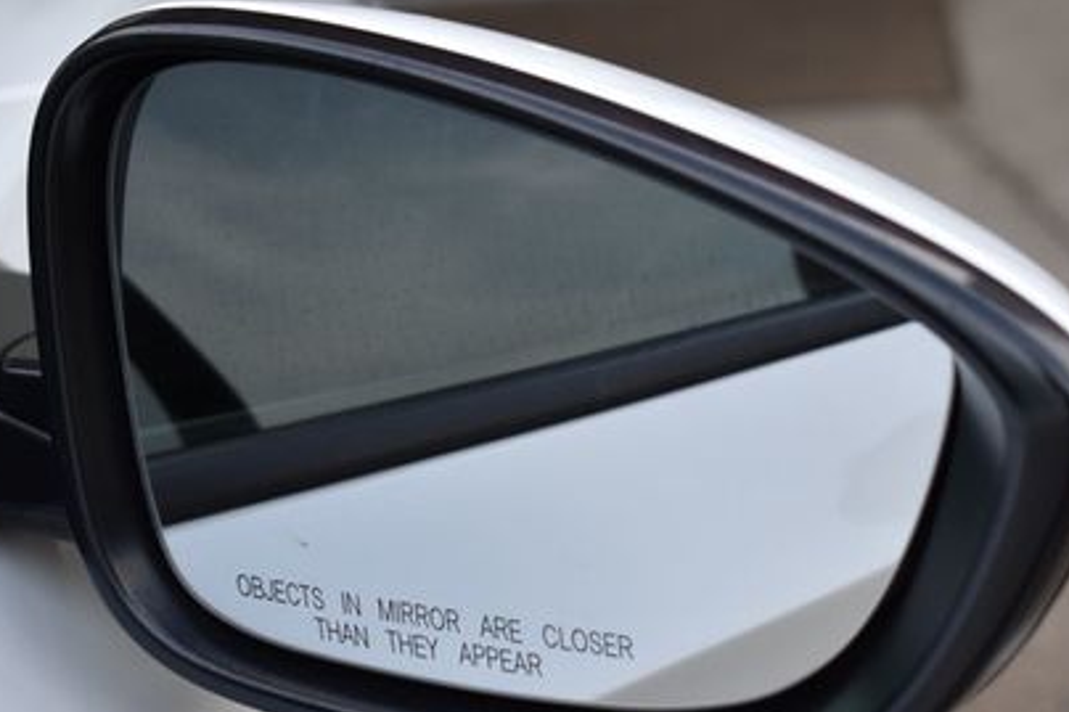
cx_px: 638
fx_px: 2820
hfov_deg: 21.4
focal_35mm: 95
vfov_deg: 14.4
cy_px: 386
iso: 200
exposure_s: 1/125
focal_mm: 40
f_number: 5.6
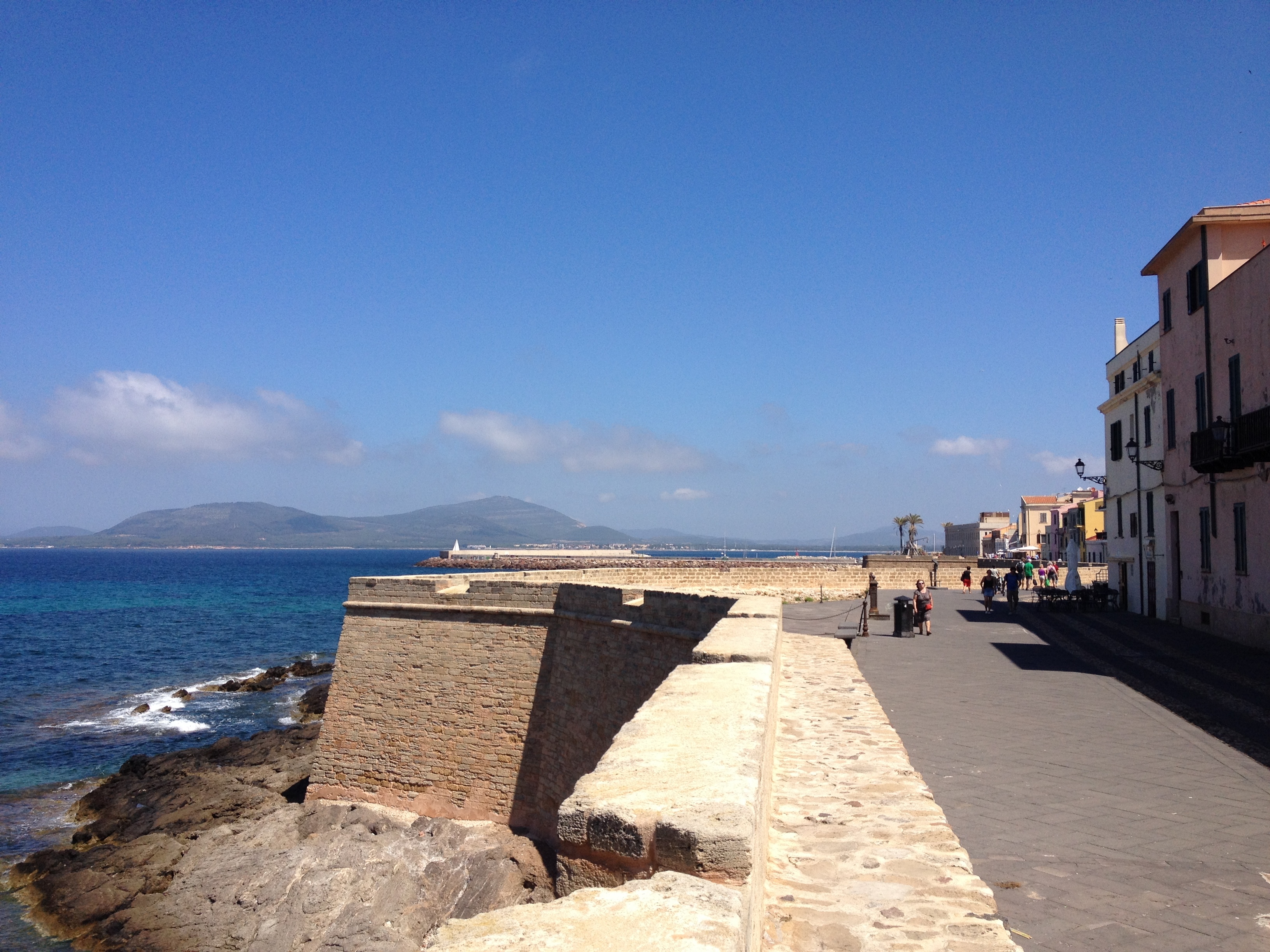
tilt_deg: +0.2
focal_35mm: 35
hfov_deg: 52.6
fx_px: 1284
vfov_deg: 40.7
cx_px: 635
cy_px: 476
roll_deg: +0.4
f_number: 2.4
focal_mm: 4.28
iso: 50
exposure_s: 1/2208
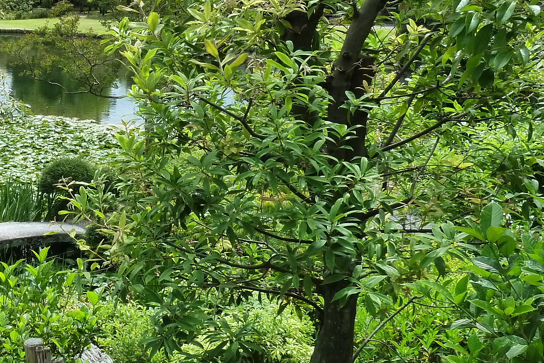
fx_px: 801
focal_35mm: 53
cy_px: 178
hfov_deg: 34.9
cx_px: 34
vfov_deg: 25.5
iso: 200
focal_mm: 4.1
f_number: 4
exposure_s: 1/320
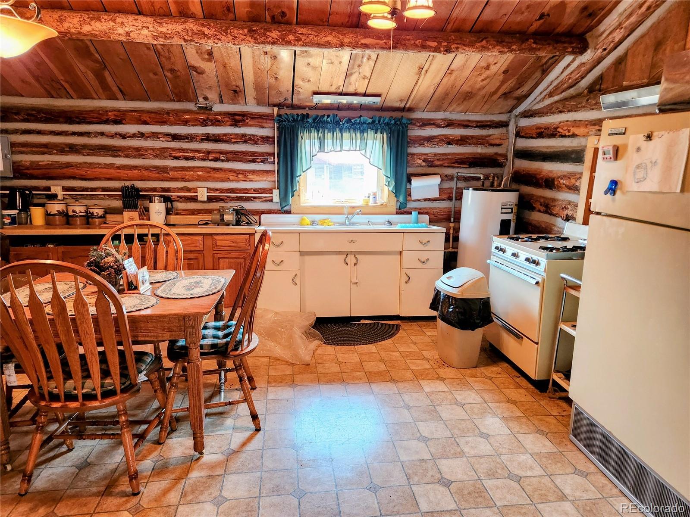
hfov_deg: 73.9
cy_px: 258
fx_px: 458
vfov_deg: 58.9
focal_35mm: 23
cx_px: 345
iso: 400
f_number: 1.8
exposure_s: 1/120
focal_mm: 5.4
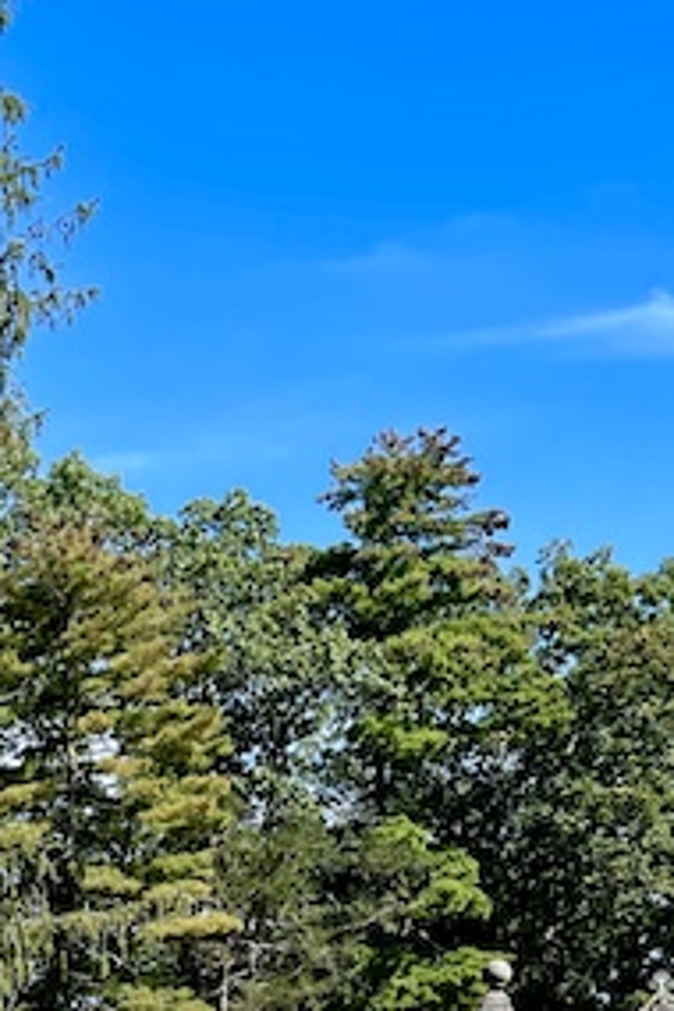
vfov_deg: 24.9
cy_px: 1231
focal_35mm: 73
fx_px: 2050
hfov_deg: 17.1
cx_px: -294
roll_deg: +0.3
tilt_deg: -2.4
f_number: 1.6
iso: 32
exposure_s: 1/1370
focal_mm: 5.1
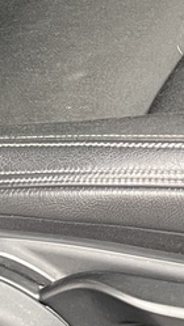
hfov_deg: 7.4
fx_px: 1423
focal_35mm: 164
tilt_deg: -14.0
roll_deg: -0.1
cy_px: -363
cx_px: 177
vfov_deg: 11.6
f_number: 1.6
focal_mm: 4.2
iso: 125
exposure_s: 1/66
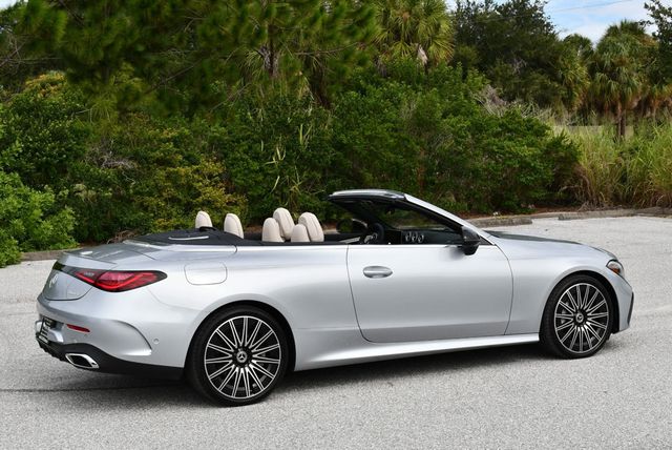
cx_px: 336
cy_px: 225
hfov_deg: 34.5
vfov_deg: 23.4
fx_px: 1084
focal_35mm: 58
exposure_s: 1/250
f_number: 8
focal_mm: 29
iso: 100
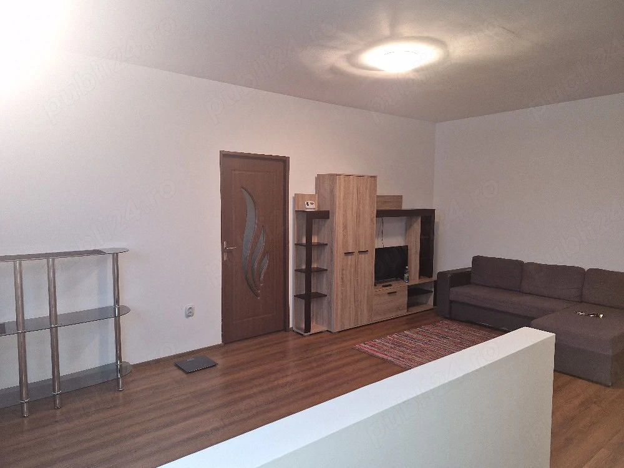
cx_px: 312
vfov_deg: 58.9
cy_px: 234
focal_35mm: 23
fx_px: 415
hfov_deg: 73.9
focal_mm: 5.54
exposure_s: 1/100
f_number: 1.8
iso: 1000
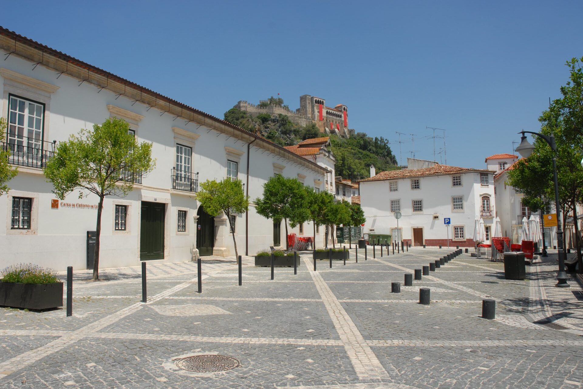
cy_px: 194
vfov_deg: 47.9
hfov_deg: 67.4
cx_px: 292
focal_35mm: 27
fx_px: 437
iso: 125
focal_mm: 18
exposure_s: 1/250
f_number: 9
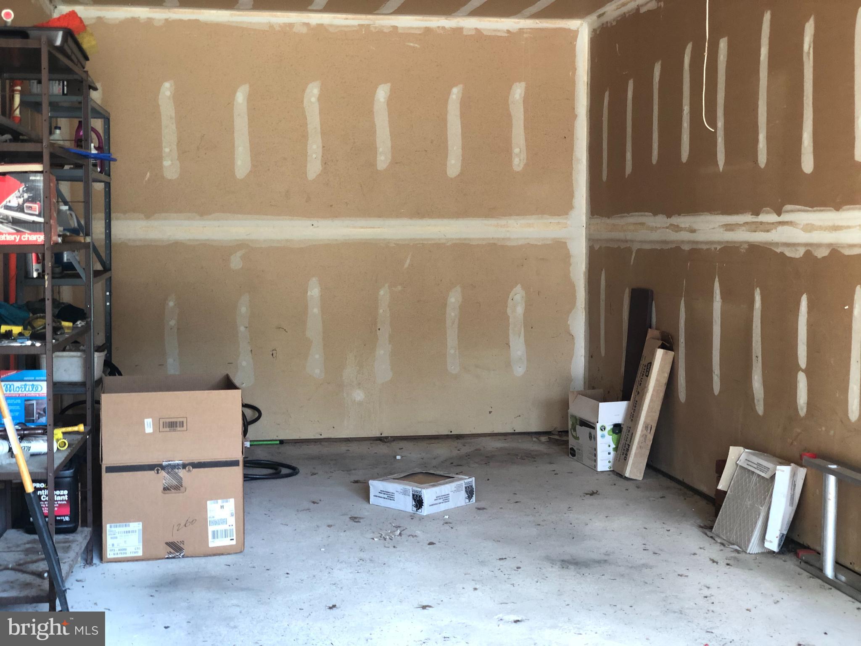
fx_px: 1293
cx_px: 430
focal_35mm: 52
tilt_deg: -7.2
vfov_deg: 28.0
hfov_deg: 36.8
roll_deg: +0.0
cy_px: 323
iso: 80
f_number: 2.4
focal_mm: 6
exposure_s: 1/40
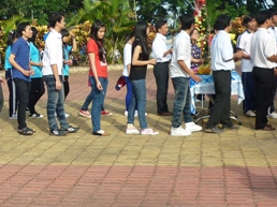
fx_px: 656
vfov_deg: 17.9
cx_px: 59
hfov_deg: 23.5
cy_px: 55
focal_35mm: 82
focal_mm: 5.5
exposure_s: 1/500
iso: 80
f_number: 2.8
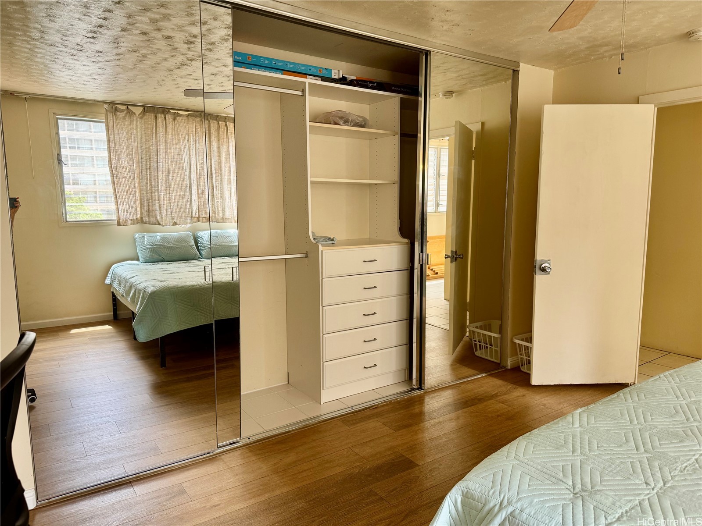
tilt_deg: -8.0
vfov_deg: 56.8
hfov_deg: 71.6
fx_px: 487
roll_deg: +0.3
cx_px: 351
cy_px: 263
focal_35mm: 24
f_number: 1.78
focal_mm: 6.76
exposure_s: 1/120
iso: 100
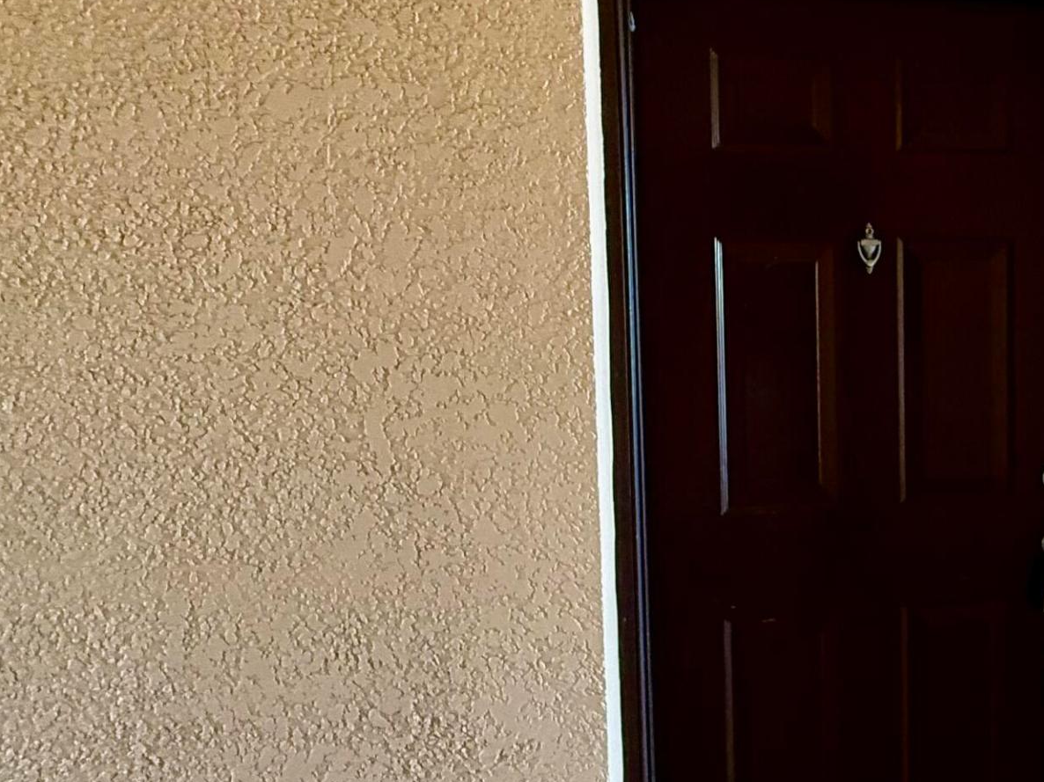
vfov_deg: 41.7
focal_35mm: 34
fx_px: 1025
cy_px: 334
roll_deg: +1.0
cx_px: 970
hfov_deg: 47.5
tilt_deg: -3.6
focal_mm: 2.22
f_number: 2.2
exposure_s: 1/65
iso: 320
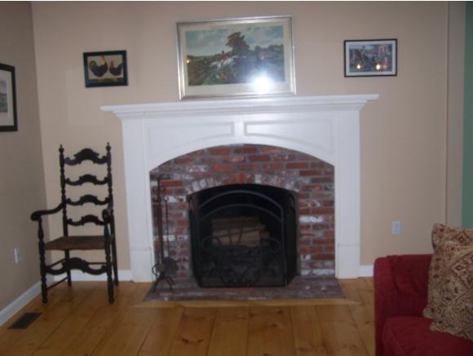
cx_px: 236
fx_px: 520
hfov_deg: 48.9
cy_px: 178
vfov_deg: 37.8
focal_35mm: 38
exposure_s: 1/60
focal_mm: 6.3
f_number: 2.8
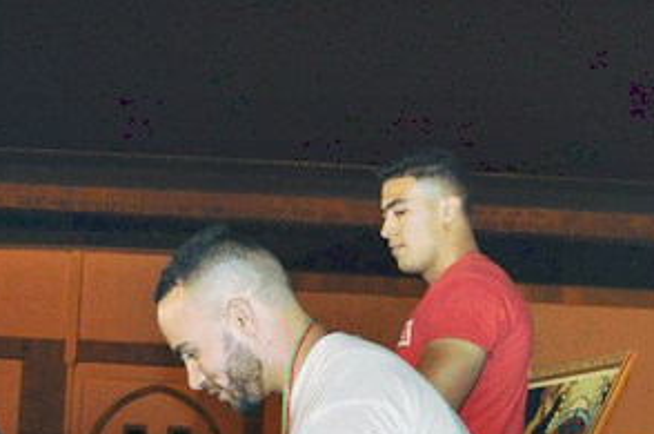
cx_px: 274
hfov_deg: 27.0
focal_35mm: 75
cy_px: 435
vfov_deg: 17.7
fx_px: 1362
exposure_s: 1/60
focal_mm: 23
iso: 800
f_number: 3.8
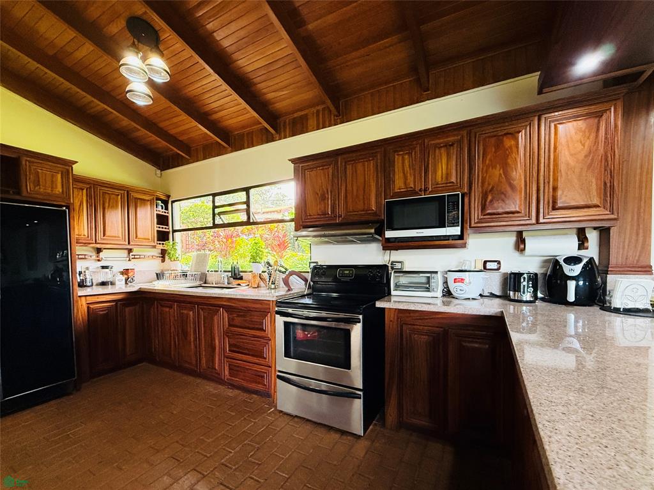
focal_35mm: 14
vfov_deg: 85.6
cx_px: 327
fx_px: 264
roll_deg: +0.4
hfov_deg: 102.1
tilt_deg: +2.6
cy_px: 245
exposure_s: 1/96
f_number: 2.2
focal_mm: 2.22
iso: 400
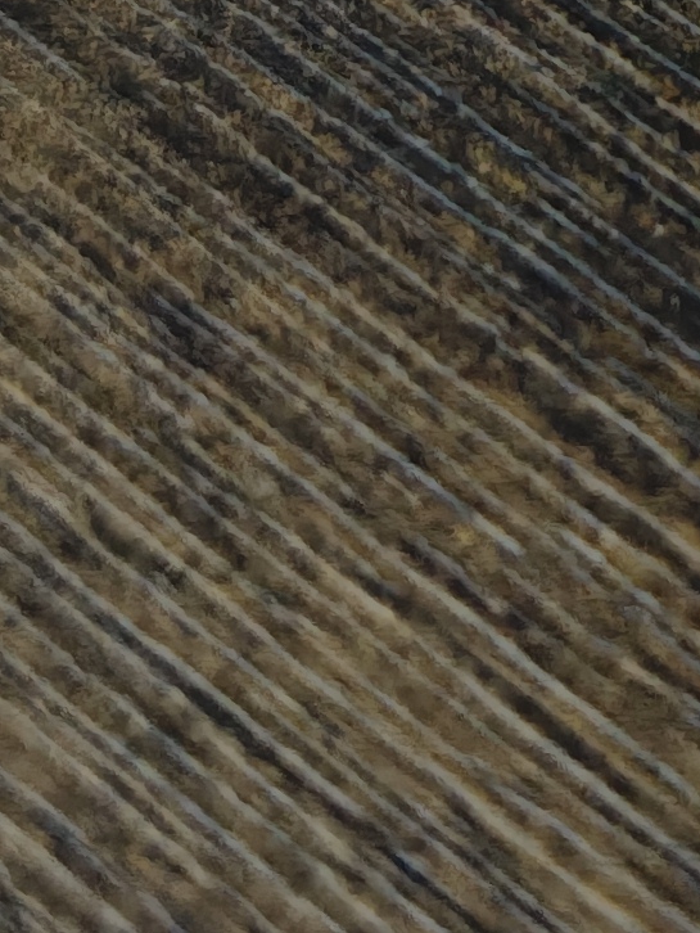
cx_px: 1757
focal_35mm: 220
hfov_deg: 6.4
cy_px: -725
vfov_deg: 8.6
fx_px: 5928
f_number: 1.62
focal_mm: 6.55
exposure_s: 1/111
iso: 320
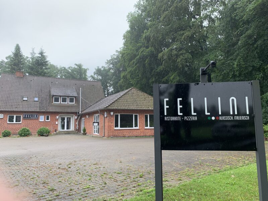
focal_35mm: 26
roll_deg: +0.6
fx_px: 201
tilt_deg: +8.1
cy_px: 100
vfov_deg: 53.1
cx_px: 134
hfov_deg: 67.3
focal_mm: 4.25
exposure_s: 1/295
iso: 25
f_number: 1.8
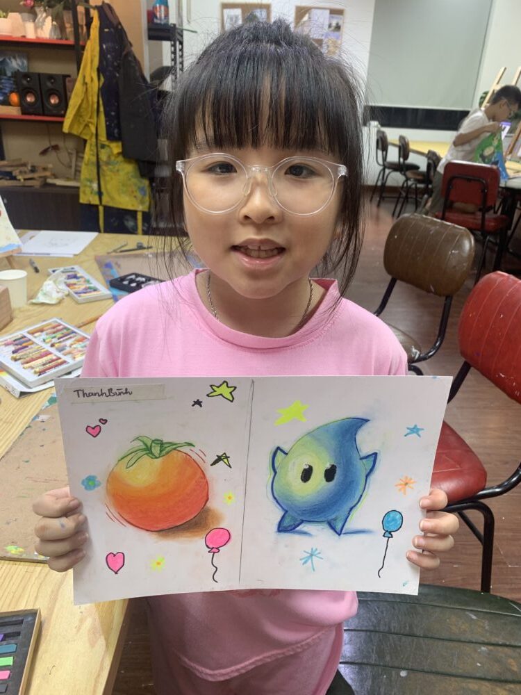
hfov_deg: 53.1
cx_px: 260
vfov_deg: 67.3
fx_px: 522
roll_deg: -3.1
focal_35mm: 26
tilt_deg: -25.4
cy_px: 348
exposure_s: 1/50
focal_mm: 4.25
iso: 64
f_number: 1.8
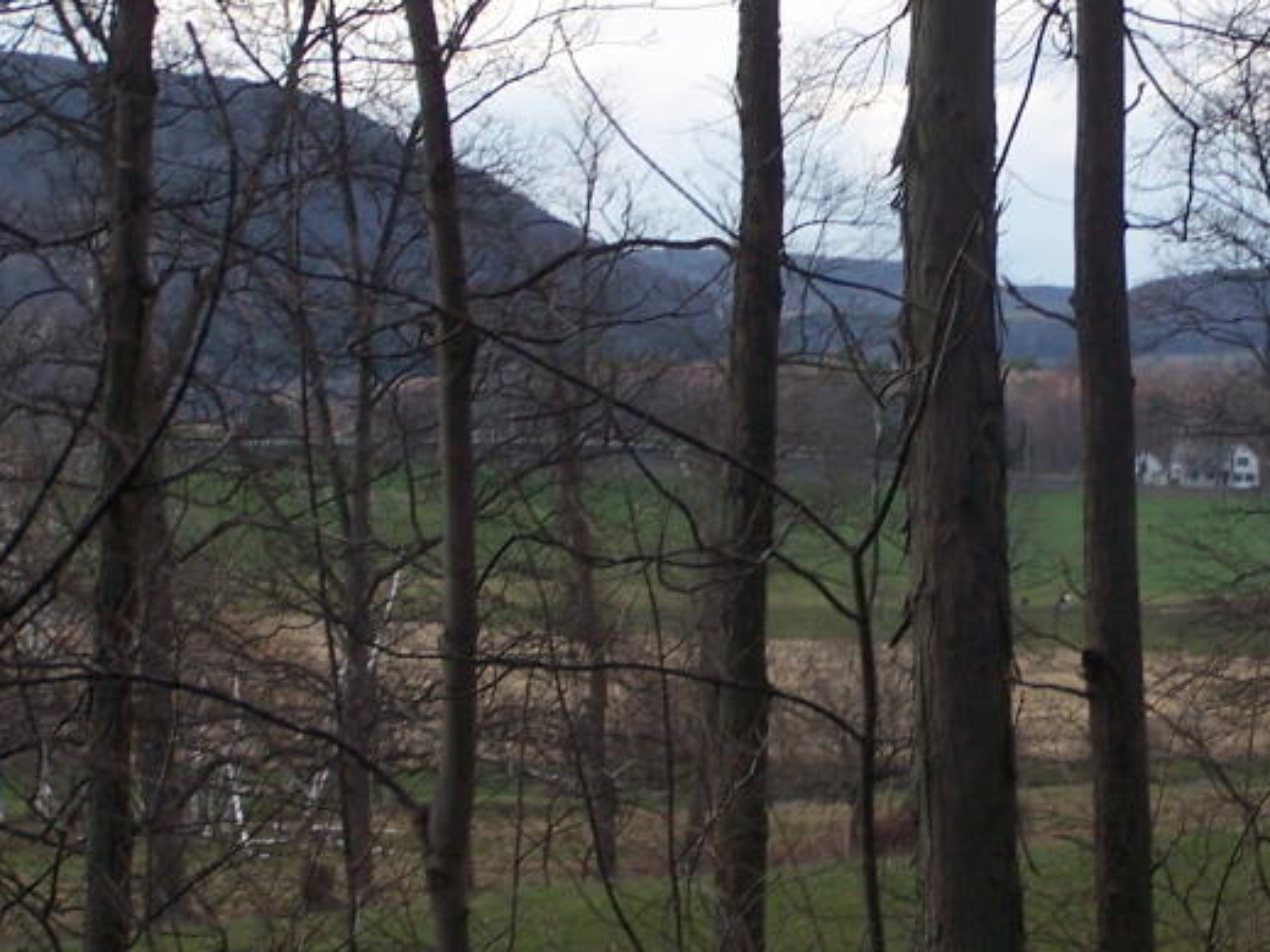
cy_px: 387
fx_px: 5429
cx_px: 1189
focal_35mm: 148
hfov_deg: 13.2
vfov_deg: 10.0
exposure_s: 1/250
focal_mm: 12.4
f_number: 3.2
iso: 80
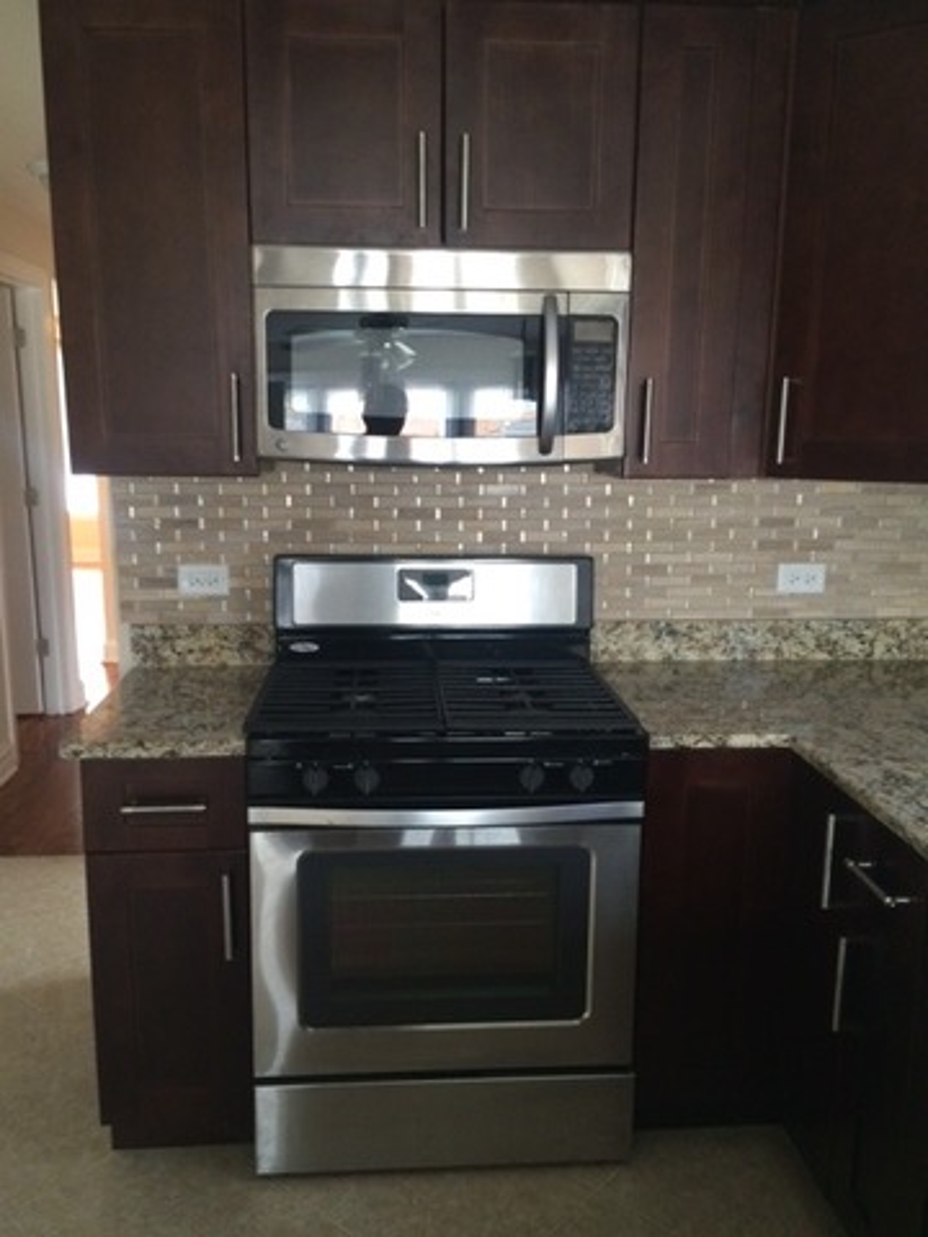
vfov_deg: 61.7
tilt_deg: -11.9
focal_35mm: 29
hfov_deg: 48.2
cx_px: 464
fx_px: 1037
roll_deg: -0.5
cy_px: 618
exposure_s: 1/30
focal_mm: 4.15
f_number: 2.2
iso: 100
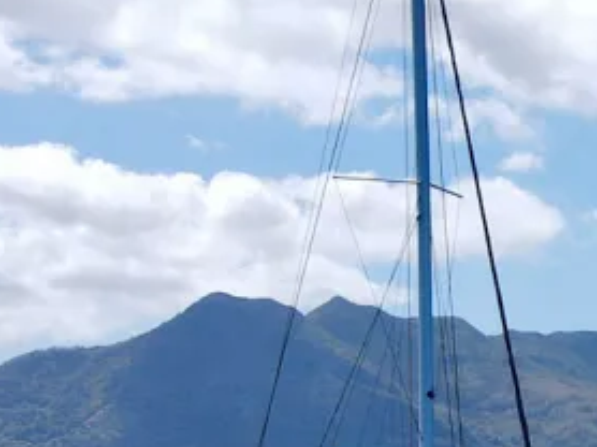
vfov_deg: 12.1
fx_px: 2085
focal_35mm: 121
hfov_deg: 14.4
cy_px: 471
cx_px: 1069
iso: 110
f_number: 2.8
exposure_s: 1/800
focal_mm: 4.5
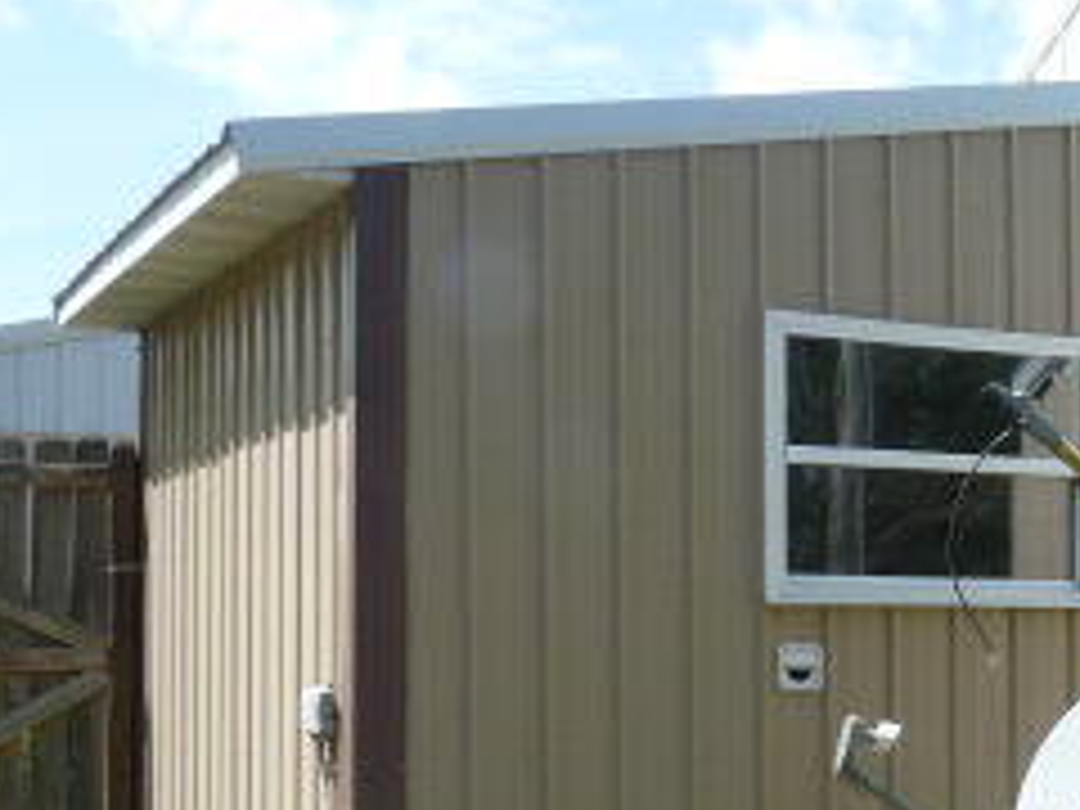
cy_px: 648
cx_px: 1269
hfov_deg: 24.7
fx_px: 2246
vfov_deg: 20.2
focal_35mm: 72
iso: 100
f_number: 5.6
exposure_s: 1/200
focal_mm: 4.8
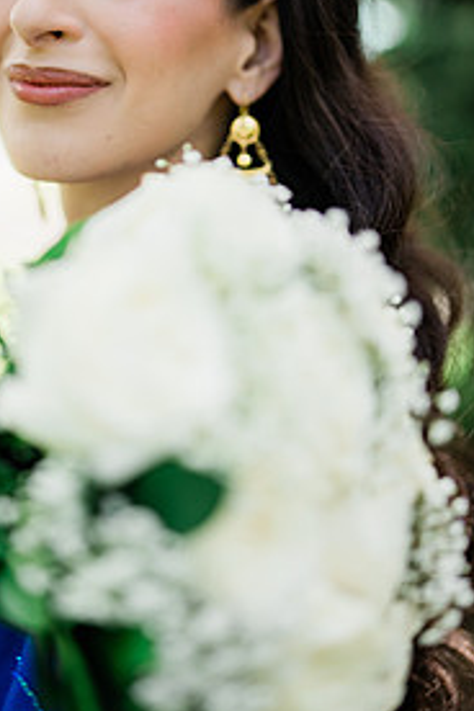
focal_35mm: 57
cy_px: 193
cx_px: 129
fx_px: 1126
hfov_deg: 23.6
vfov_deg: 34.4
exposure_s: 1/1250
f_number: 1.2
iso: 125
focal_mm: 35
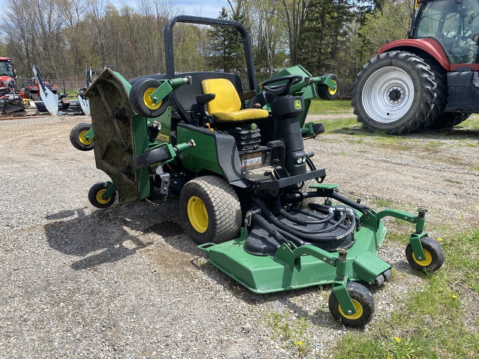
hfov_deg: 67.3
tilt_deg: -17.9
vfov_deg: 53.1
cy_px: 180
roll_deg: +0.3
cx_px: 240
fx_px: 360
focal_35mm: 26
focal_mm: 4.25
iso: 32
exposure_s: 1/1245
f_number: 1.8
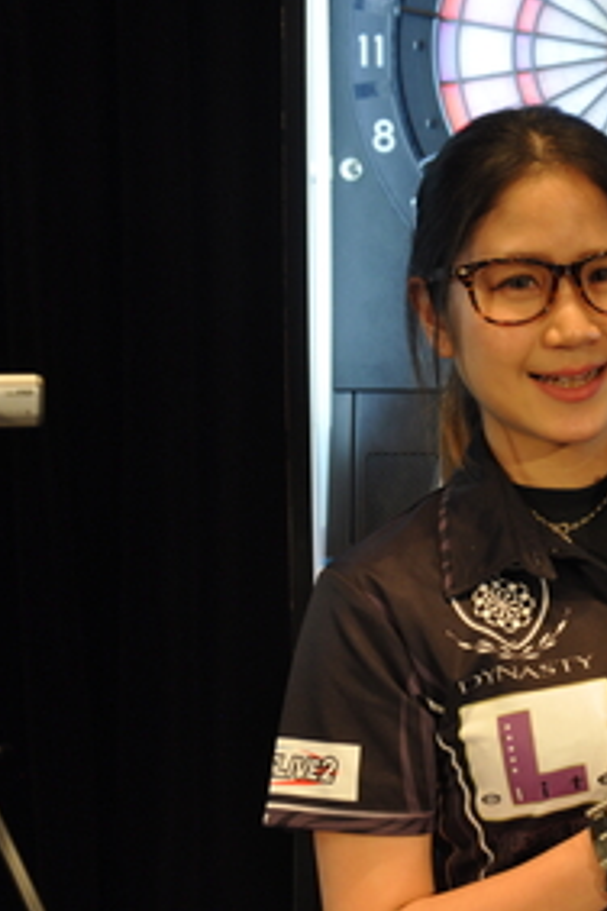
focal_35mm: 101
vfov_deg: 20.2
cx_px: 607
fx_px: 2554
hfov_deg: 13.4
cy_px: 436
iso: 640
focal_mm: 42
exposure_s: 1/15
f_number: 4.8
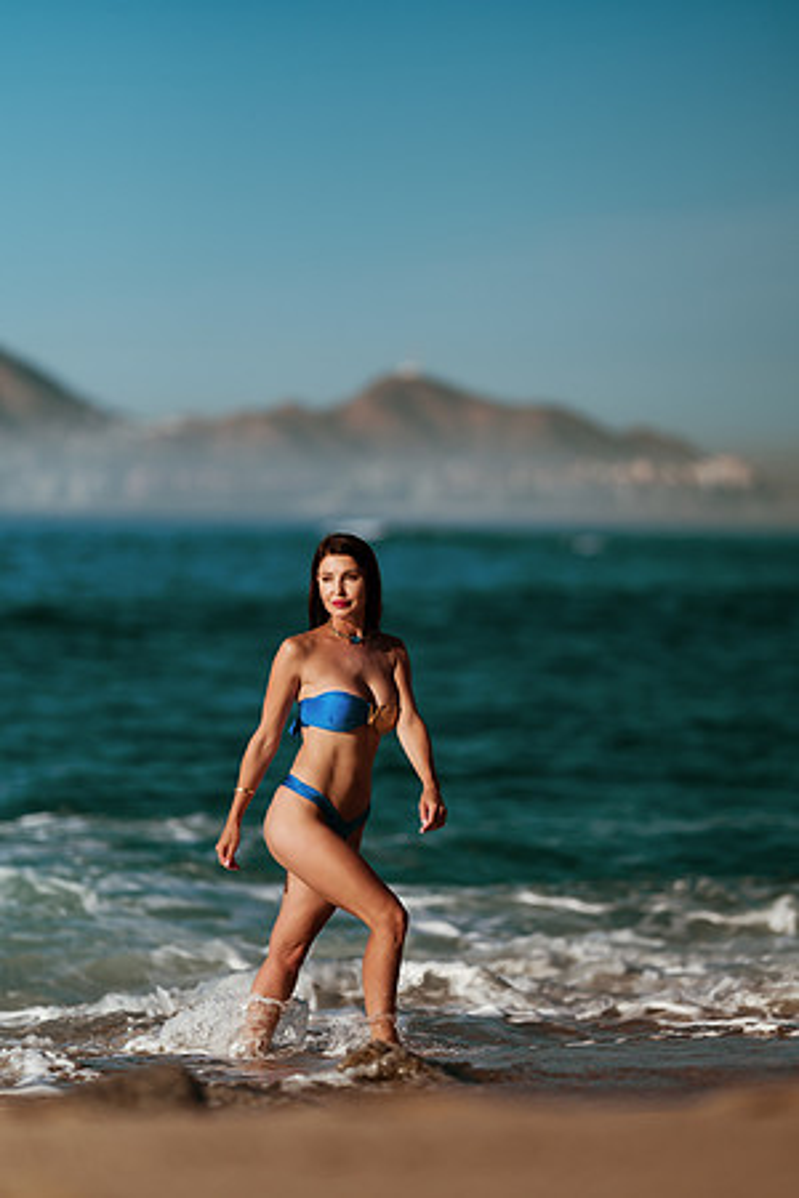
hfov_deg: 10.2
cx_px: 400
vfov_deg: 15.2
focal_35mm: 135
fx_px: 4494
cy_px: 599
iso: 50
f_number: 1.8
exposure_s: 1/8000
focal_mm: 135
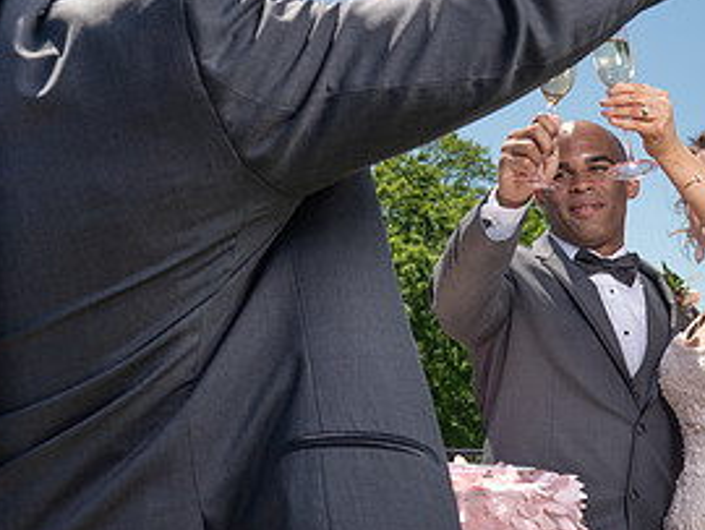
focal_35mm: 76
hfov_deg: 25.5
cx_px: 217
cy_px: 189
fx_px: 1549
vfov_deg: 19.4
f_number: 7.1
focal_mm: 35
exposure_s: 1/250
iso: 50
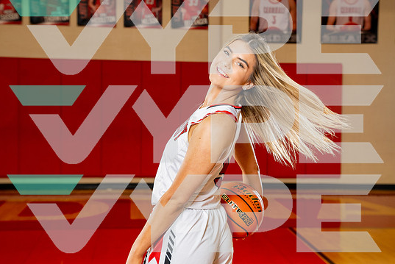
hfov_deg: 29.6
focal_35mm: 68
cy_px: 125
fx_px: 747
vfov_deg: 20.1
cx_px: 196
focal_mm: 63
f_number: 4.5
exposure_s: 1/250
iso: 500
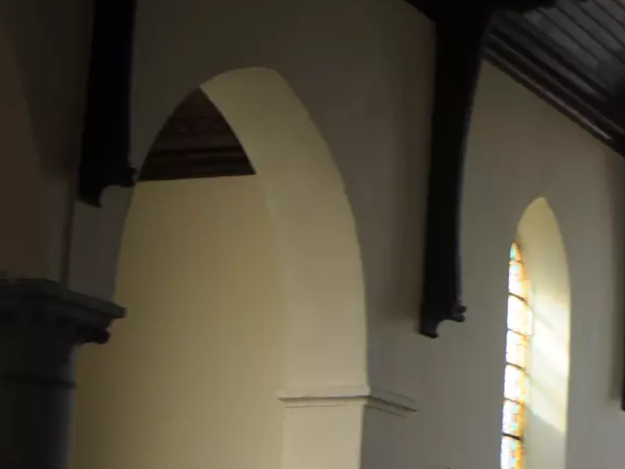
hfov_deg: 16.5
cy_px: 363
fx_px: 2059
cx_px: 775
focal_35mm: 114
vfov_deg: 13.0
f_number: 4
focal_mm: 24
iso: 200
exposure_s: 1/15
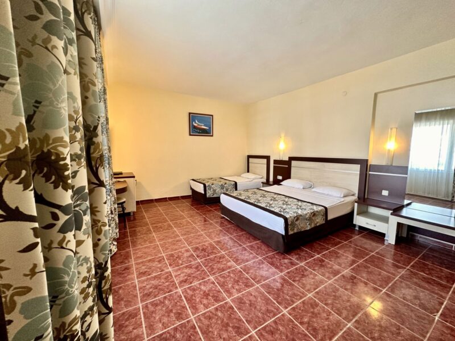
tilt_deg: -6.2
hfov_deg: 102.1
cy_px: 170
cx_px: 228
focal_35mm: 14
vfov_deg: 85.7
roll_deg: -1.3
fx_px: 184
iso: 200
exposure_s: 1/50
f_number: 2.2
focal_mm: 2.22
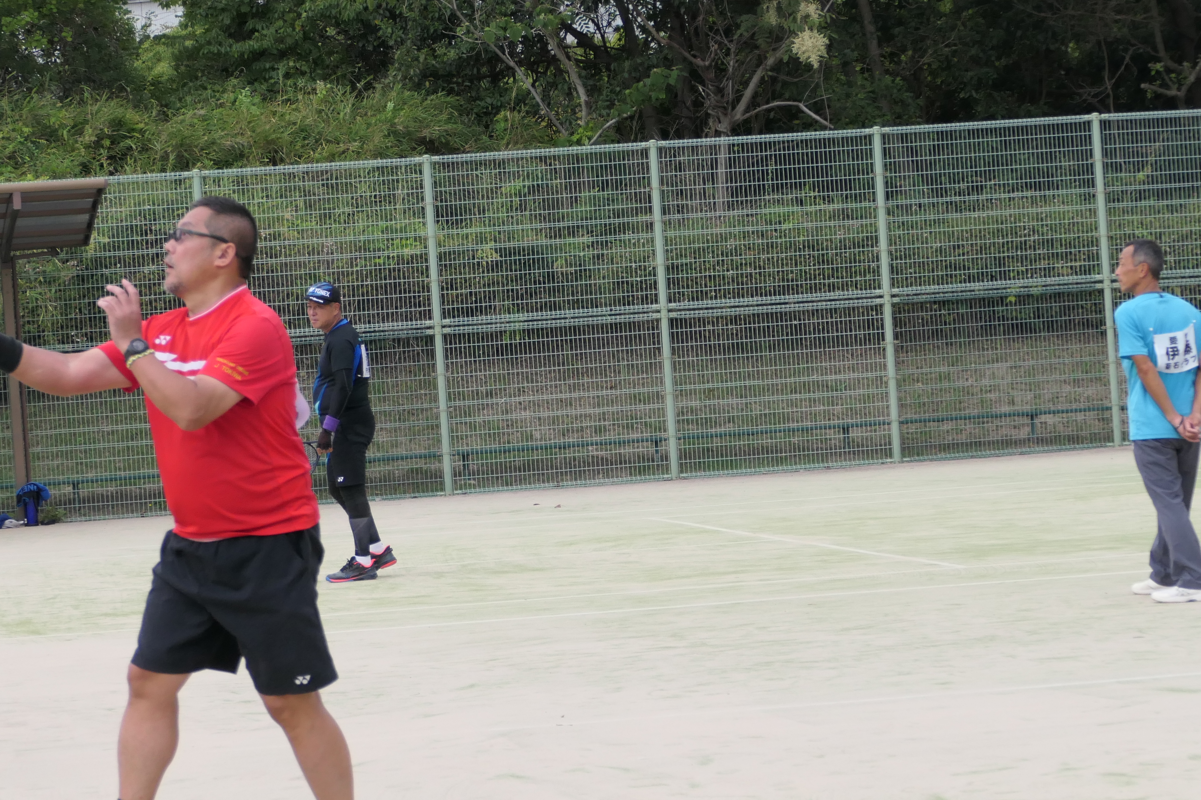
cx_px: 374
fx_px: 4470
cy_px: 439
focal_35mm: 134
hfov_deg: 15.3
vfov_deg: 10.2
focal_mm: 32.65
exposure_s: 1/3200
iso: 400
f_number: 3.8
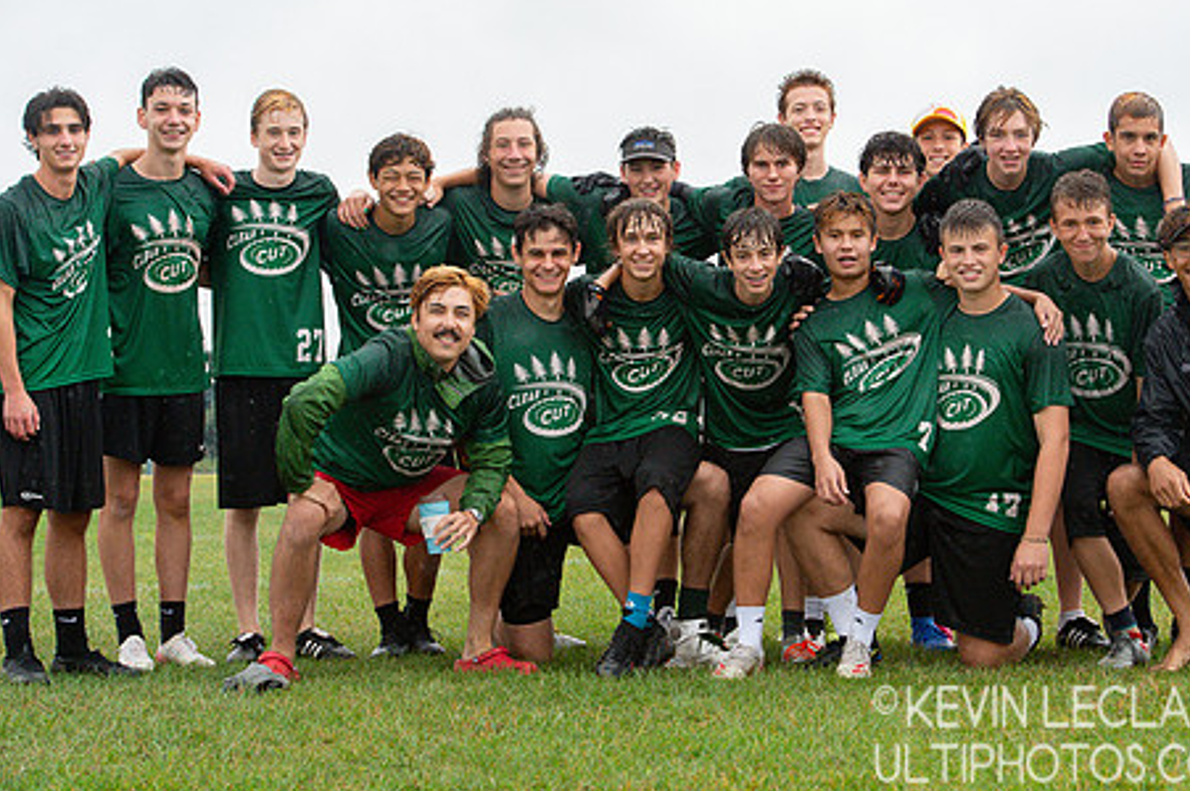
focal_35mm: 90
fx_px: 2973
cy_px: 306
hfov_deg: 22.6
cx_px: 699
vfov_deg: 15.2
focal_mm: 70
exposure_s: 1/1000
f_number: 5.6
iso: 2500
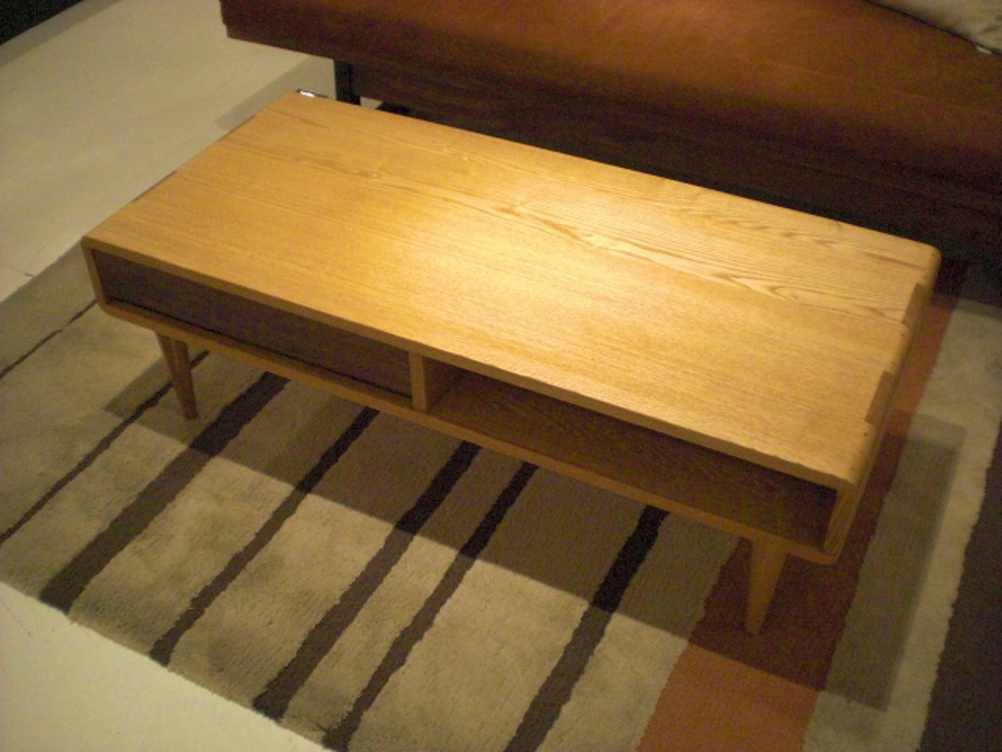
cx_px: 501
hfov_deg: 49.0
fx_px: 1100
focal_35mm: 38
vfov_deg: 37.7
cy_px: 376
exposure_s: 1/80
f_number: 3.1
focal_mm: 6.3
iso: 800
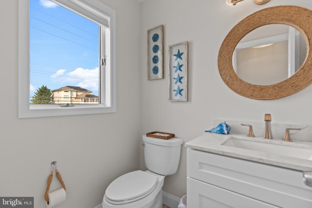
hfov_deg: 93.3
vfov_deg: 70.5
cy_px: 104
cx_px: 156
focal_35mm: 17
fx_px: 147
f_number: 8
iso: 500
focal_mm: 17
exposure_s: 1/50
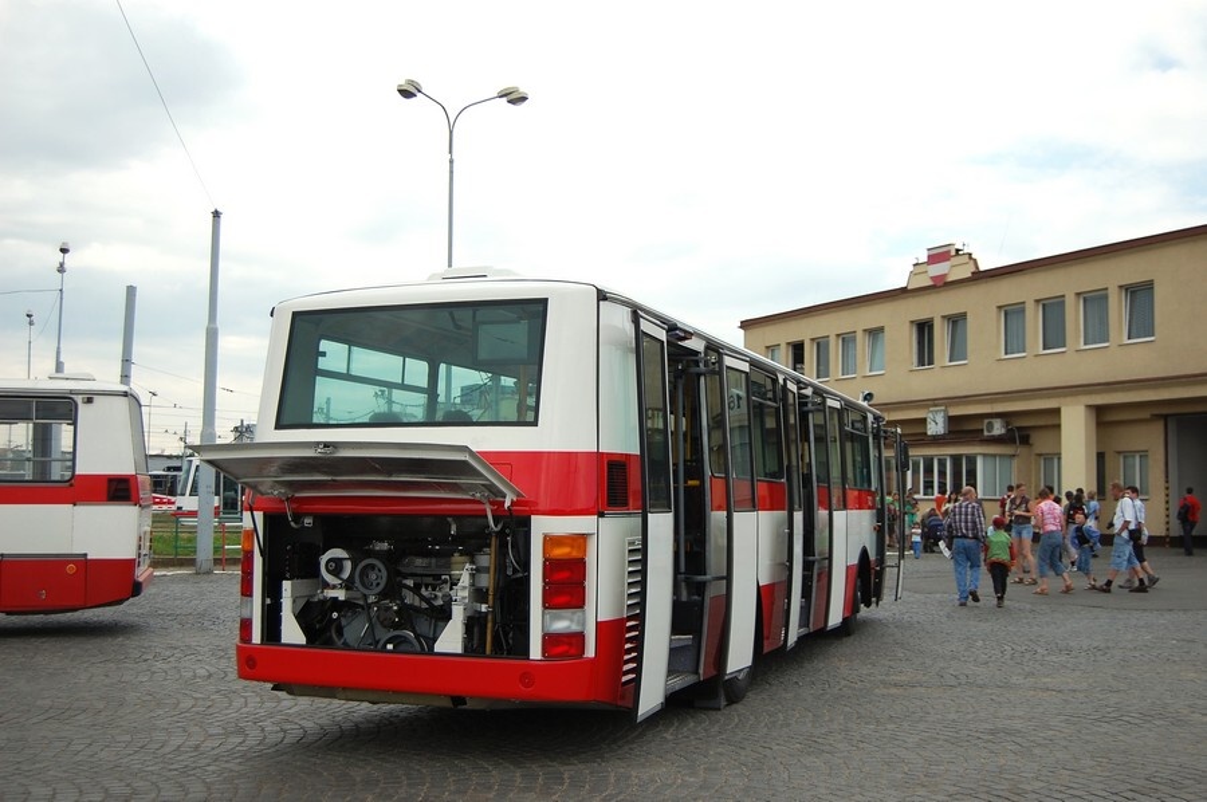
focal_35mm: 39
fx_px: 1306
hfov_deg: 49.6
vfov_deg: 34.1
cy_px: 401
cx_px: 604
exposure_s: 1/1000
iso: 200
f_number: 4
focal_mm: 26
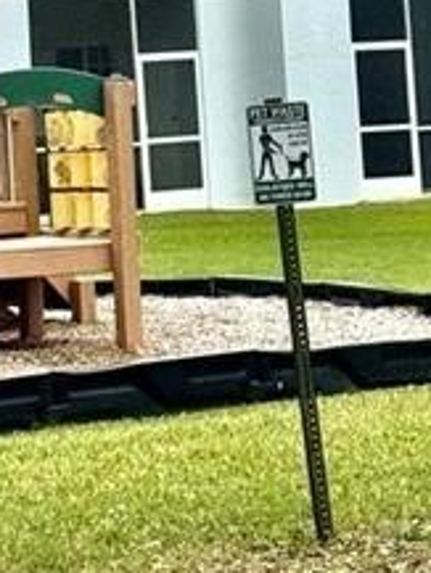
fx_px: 2819
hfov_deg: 8.5
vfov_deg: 11.5
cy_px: -11
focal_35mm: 170
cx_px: -241
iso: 64
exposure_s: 1/1724
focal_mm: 6.76
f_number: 1.78
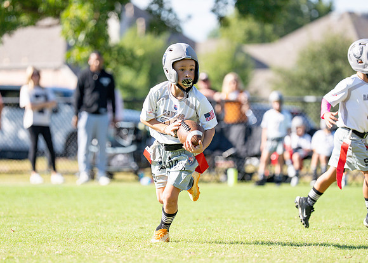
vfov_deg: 6.2
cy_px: 129
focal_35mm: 231
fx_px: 2415
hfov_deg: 8.7
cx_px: 190
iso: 250
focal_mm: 175
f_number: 2.8
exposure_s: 1/3200
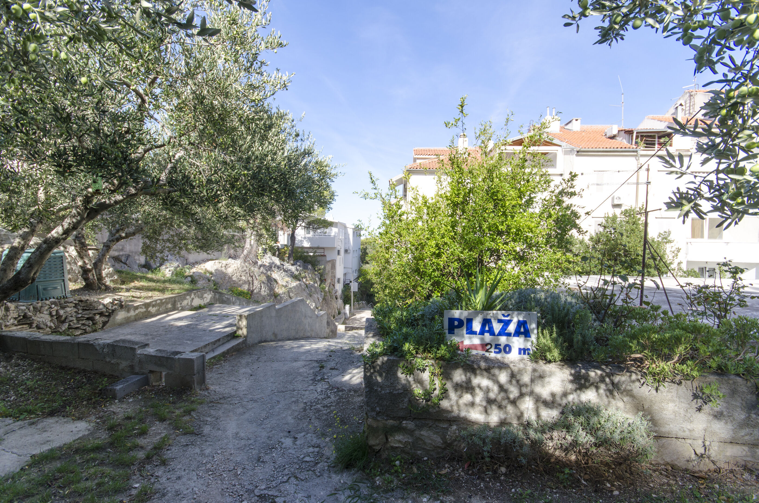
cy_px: 252
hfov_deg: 95.1
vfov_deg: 71.8
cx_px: 380
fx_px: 347
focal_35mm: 16
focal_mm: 11
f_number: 8
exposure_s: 1/160
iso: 100
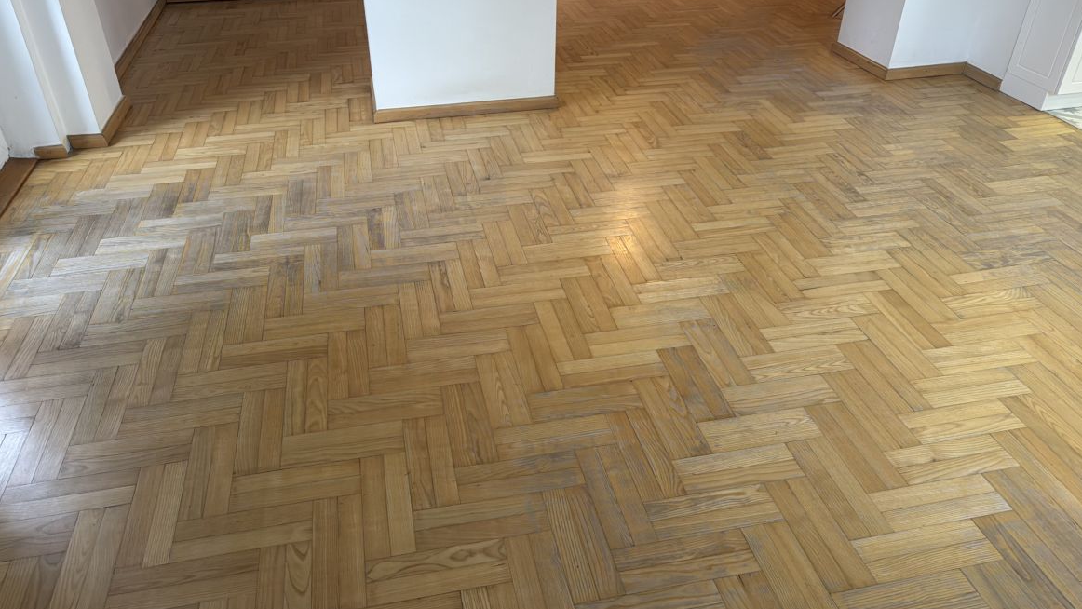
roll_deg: +0.1
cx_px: 528
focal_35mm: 27
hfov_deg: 69.8
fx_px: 775
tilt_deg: -32.8
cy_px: 252
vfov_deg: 42.8
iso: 400
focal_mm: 6.76
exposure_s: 1/50
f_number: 1.78
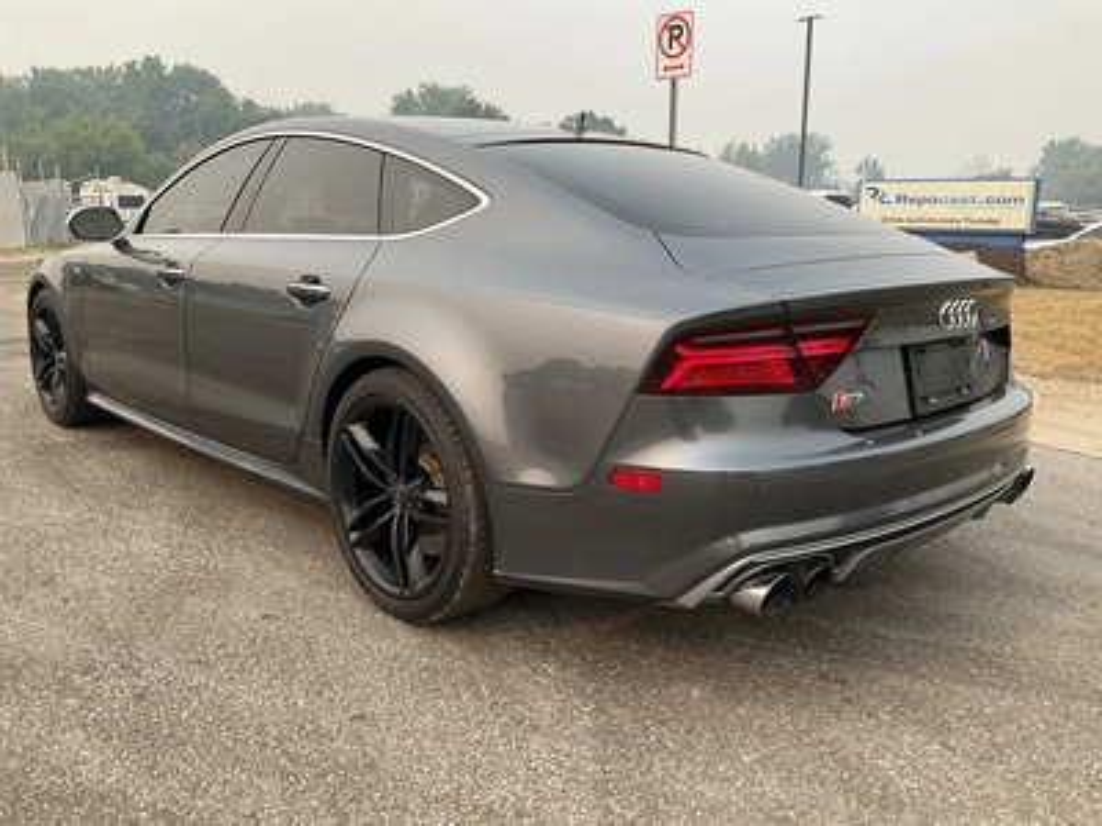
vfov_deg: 48.2
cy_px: 413
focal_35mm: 29
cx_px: 551
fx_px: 923
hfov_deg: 61.7
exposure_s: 1/739
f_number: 1.8
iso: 25
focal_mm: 3
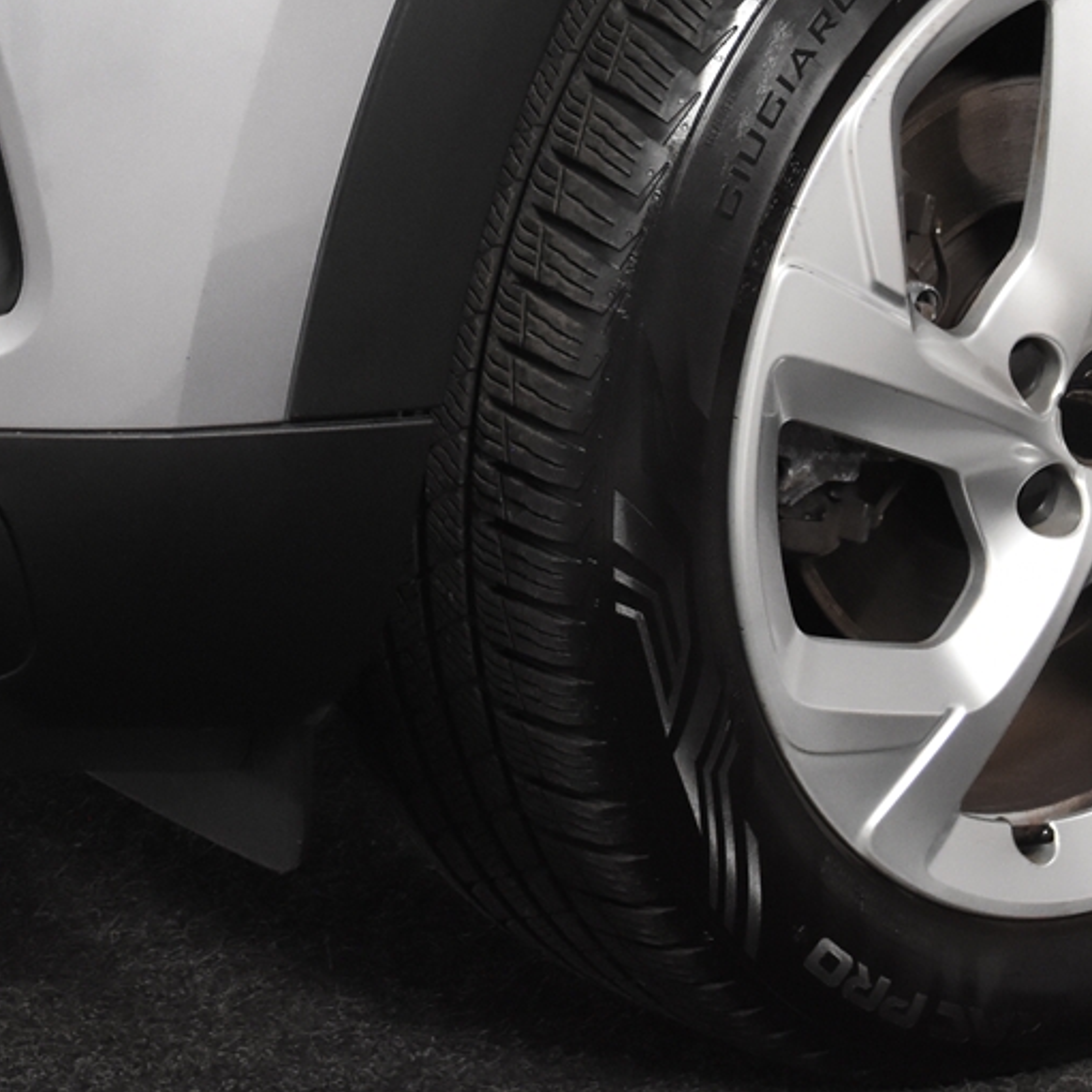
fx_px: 5304
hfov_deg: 11.7
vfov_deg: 11.6
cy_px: -13
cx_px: 182
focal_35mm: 149
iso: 1600
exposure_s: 1/100
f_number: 4.5
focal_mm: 31
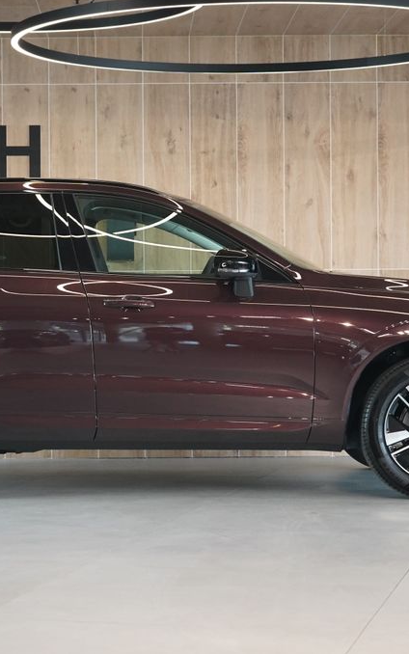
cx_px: 134
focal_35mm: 97
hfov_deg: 13.5
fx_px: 1729
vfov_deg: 21.4
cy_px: 326
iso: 5000
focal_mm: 63
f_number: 5.6
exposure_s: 1/160
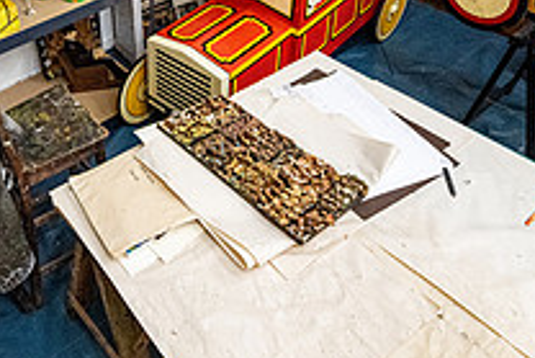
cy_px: -55
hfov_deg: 46.1
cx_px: 85
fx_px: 580
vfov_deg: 30.0
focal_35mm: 39
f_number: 5
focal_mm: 14
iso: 1000
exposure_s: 1/320
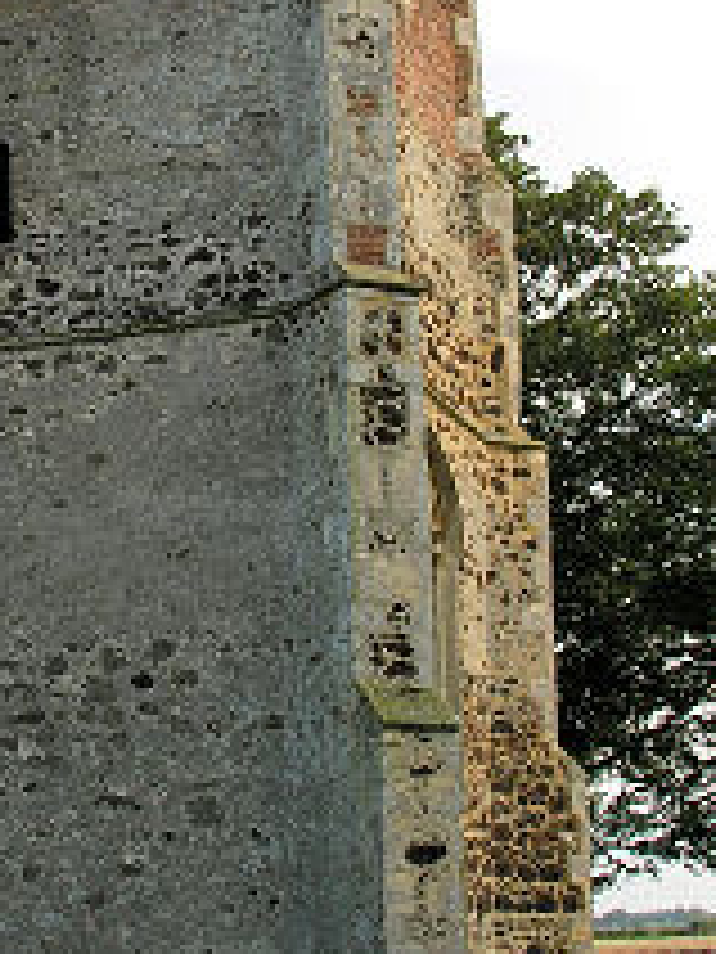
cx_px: 187
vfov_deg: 25.5
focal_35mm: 76
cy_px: 328
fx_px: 2096
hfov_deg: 19.3
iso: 50
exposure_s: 1/126
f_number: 4.5
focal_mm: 8.9
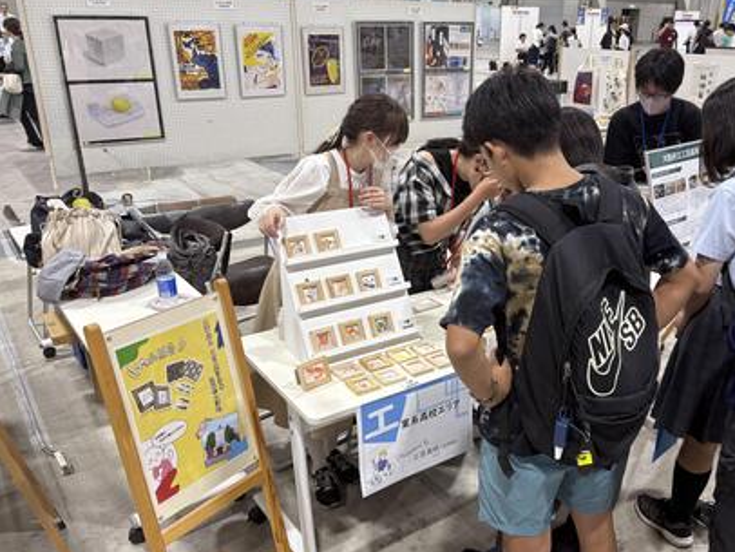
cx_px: 451
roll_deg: -0.4
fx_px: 680
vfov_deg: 44.2
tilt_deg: -21.4
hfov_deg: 56.2
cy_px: 289
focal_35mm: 32
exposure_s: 1/60
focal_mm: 5.96
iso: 80
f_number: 1.6
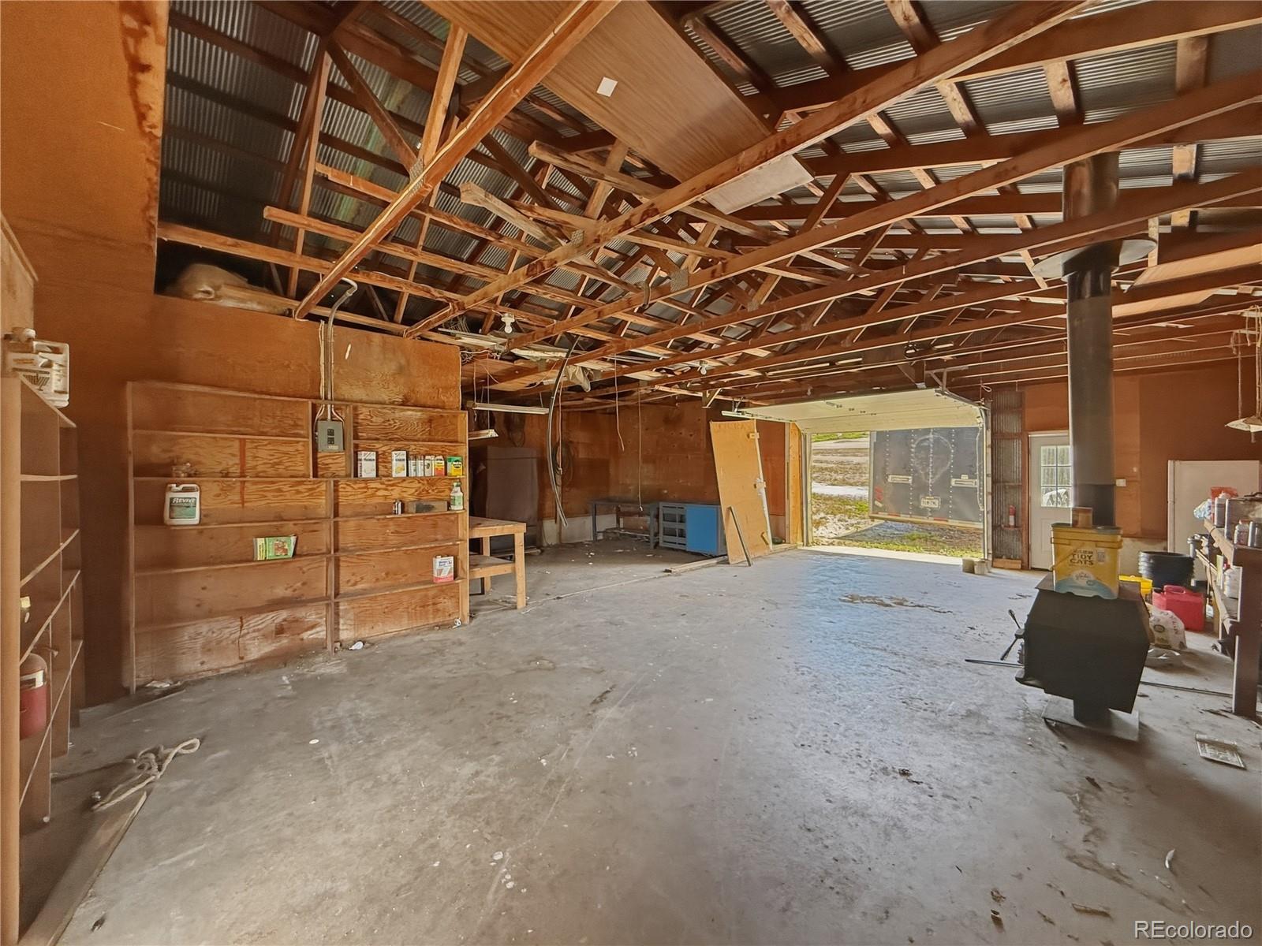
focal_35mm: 14
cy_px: 473
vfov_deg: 85.7
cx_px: 631
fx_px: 510
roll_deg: +0.6
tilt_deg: +1.3
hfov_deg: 102.1
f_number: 2.2
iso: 250
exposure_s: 1/99
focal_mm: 2.2
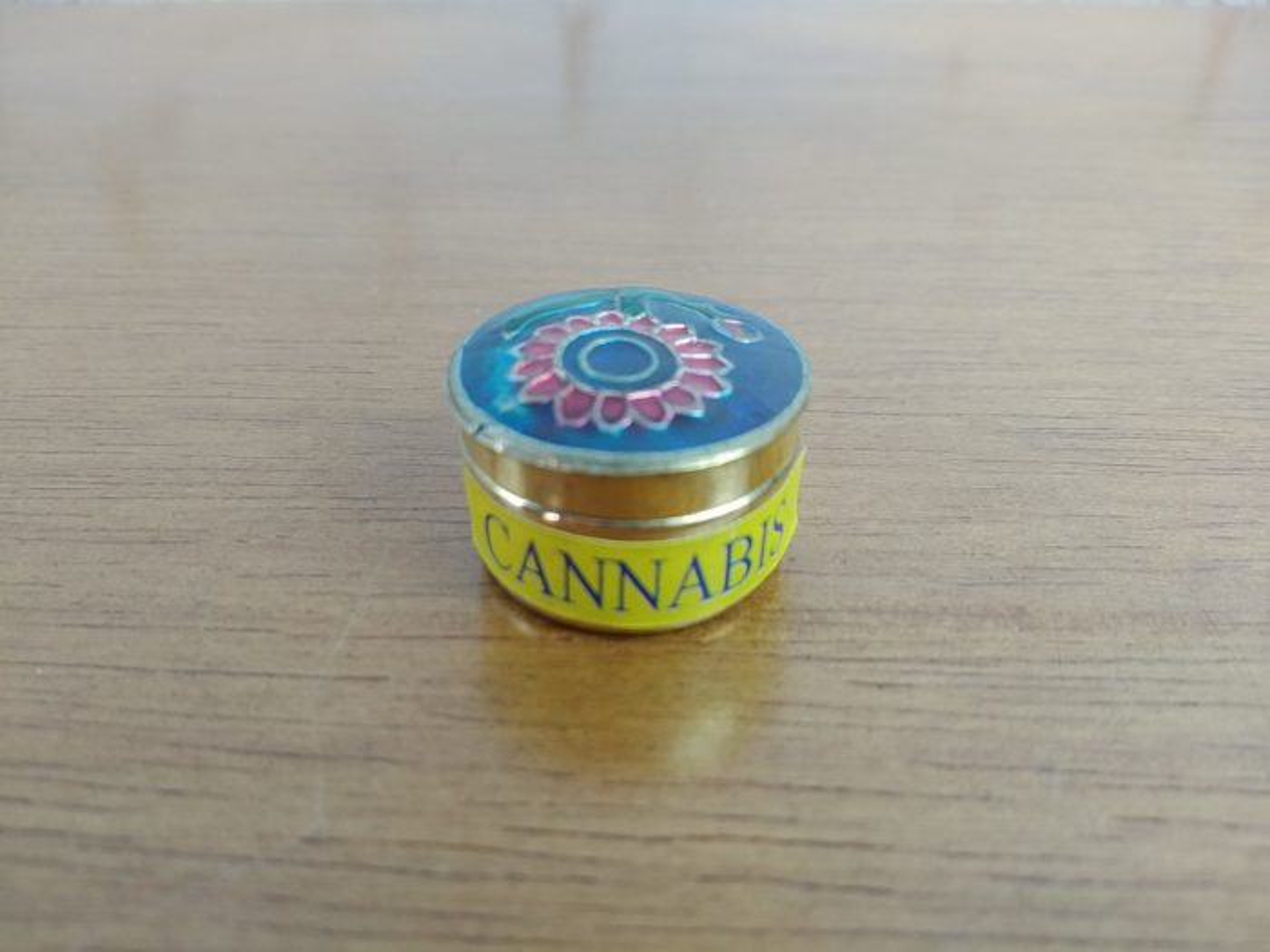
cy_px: 476
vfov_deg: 53.1
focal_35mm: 26
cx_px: 635
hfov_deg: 67.3
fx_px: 954
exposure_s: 1/30
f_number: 2.2
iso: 160
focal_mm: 3.82
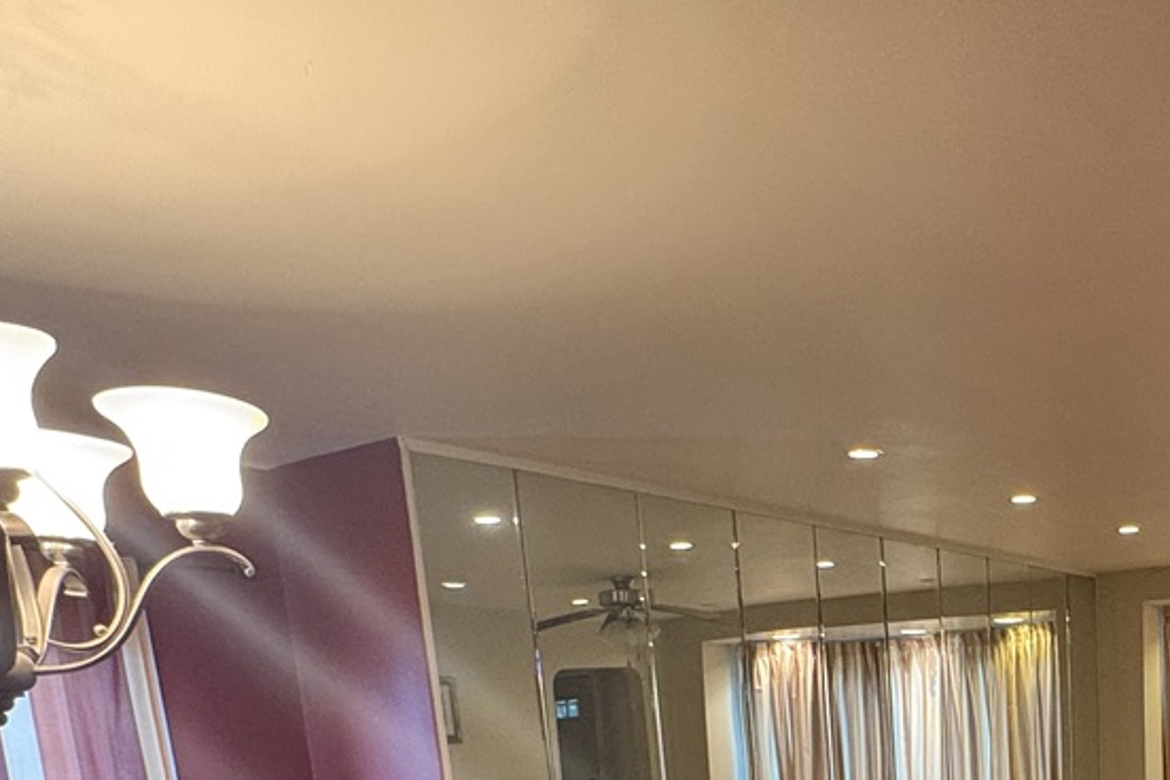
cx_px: 983
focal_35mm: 38
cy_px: 967
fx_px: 1235
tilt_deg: -11.0
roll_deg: +3.0
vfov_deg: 29.5
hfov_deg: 47.1
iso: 500
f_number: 2.2
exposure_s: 1/60
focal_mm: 2.22
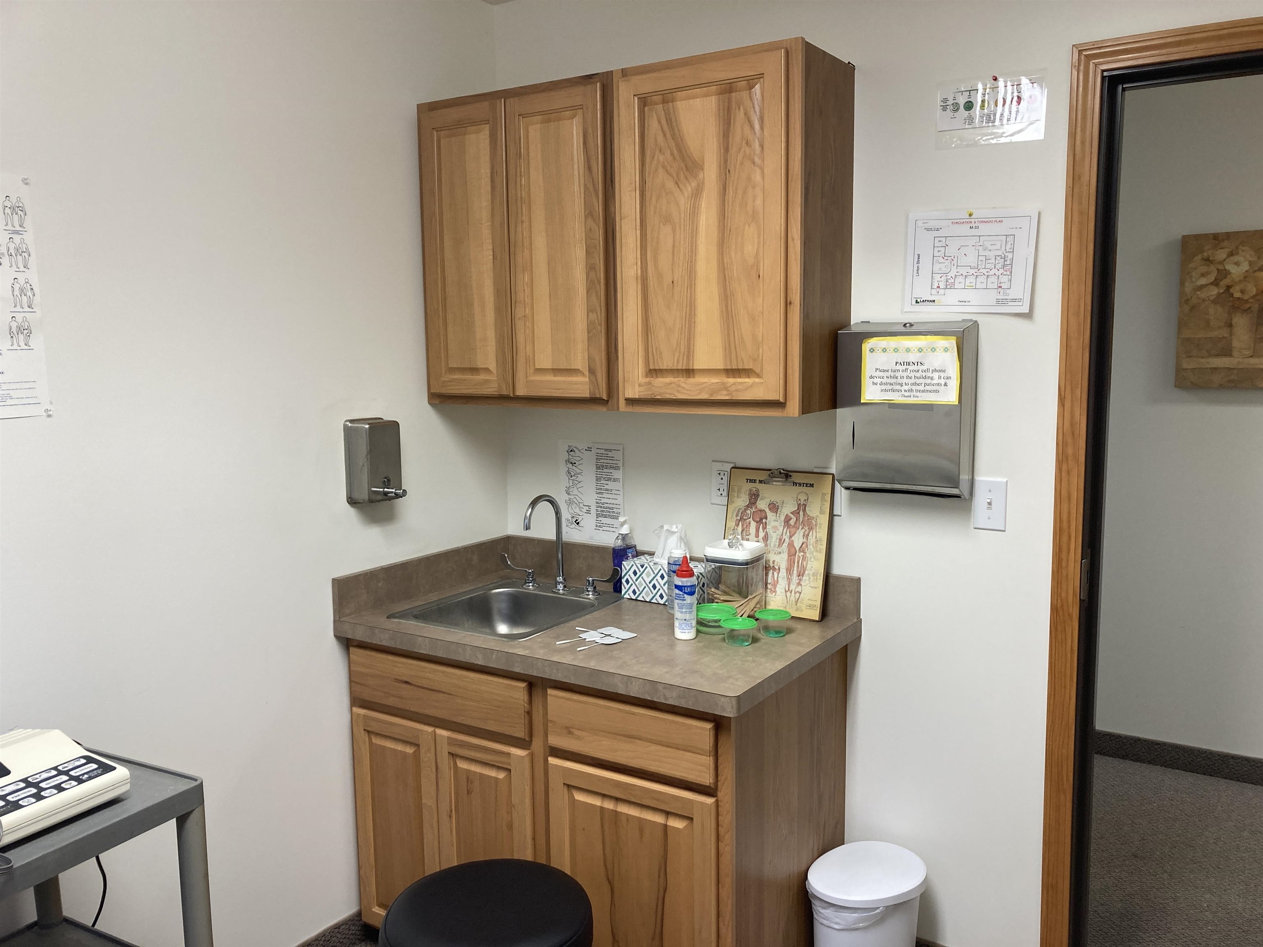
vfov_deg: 49.7
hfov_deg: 63.4
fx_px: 1022
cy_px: 474
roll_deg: +0.2
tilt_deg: -7.0
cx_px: 632
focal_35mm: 28
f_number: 1.8
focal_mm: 3.99
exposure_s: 1/60
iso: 64
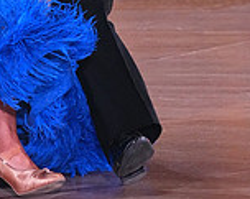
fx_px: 1854
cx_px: 21
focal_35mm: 251
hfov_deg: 7.7
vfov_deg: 6.0
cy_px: -201
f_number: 5.6
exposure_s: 1/400
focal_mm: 70
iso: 8000
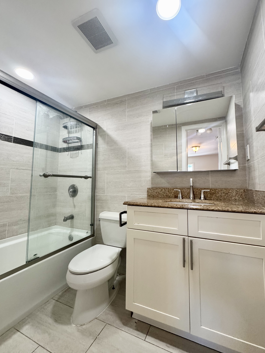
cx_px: 140
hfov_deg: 81.7
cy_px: 171
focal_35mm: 15
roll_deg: +0.3
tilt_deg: +2.4
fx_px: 153
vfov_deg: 98.1
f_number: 2.2
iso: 250
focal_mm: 2.22
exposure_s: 1/120
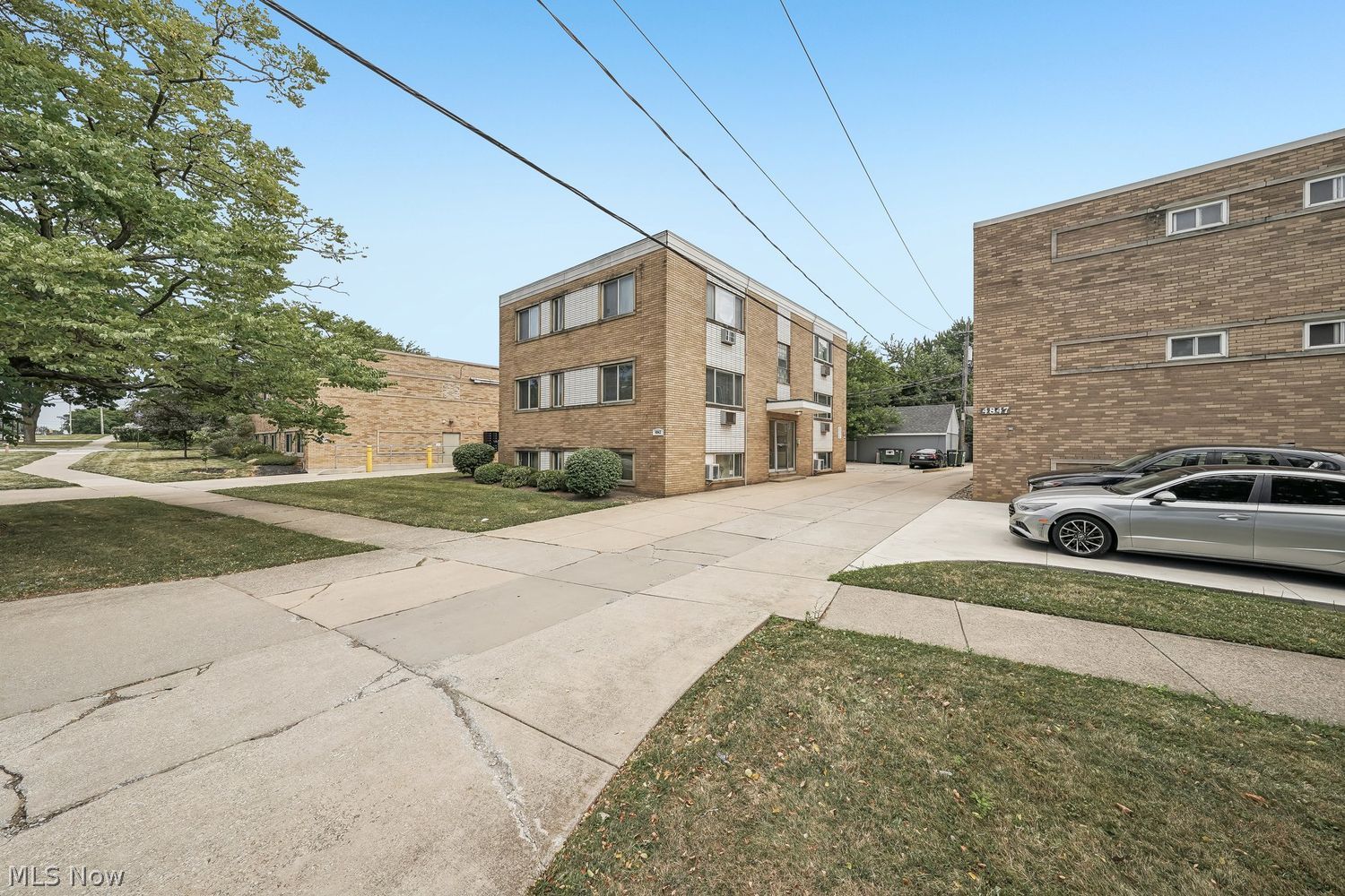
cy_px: 448
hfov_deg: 112.6
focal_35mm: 12
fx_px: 448
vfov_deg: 90.0
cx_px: 672
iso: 100
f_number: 8
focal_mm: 12
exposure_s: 1/250
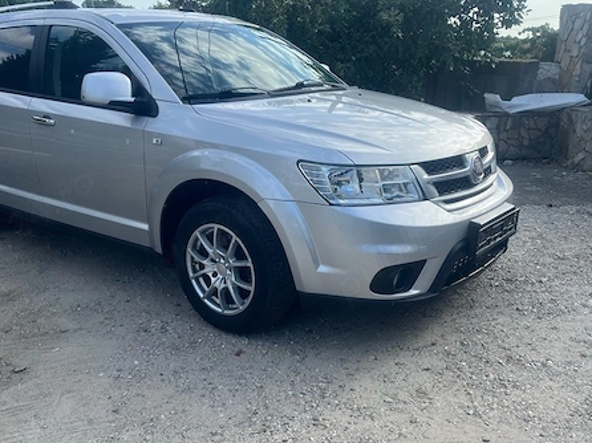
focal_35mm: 35
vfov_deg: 40.6
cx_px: 268
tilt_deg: -19.4
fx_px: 598
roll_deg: +0.1
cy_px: 241
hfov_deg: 52.6
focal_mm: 5.1
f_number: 1.6
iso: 50
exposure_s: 1/1266
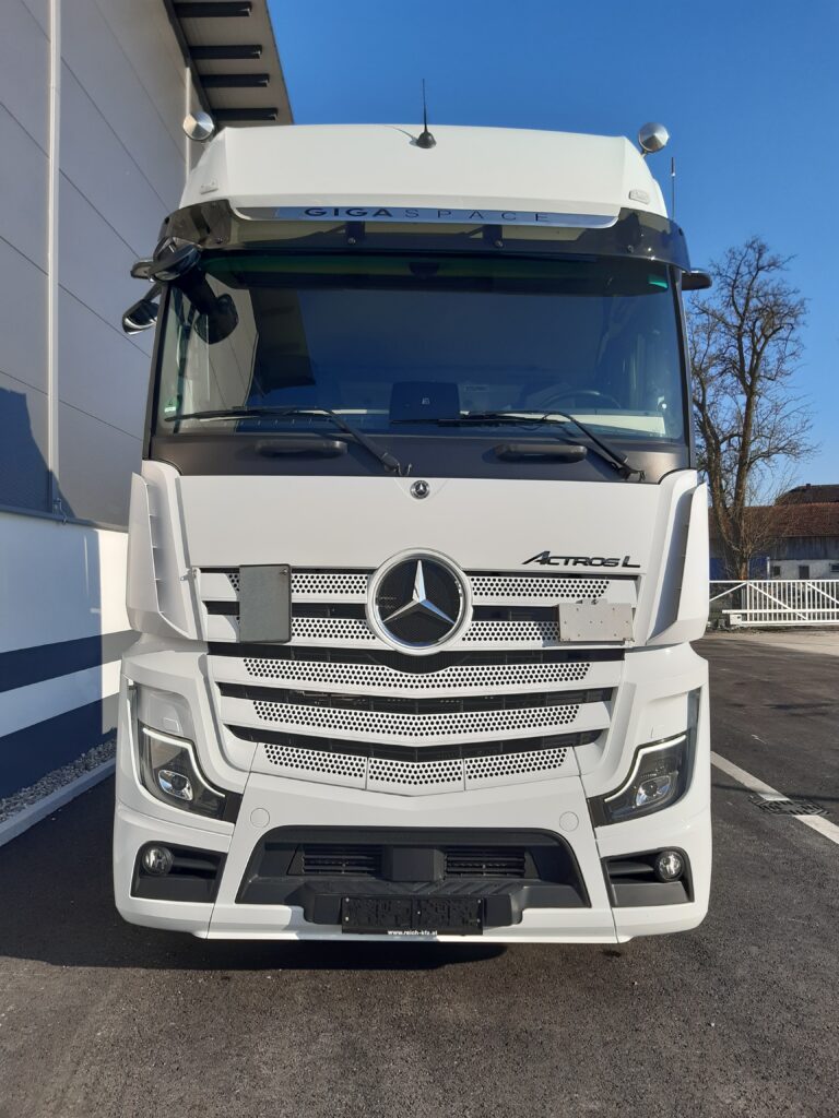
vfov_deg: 67.3
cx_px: 420
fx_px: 840
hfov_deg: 53.1
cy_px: 559
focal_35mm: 26
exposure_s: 1/2415
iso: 40
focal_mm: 3.92
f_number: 1.7
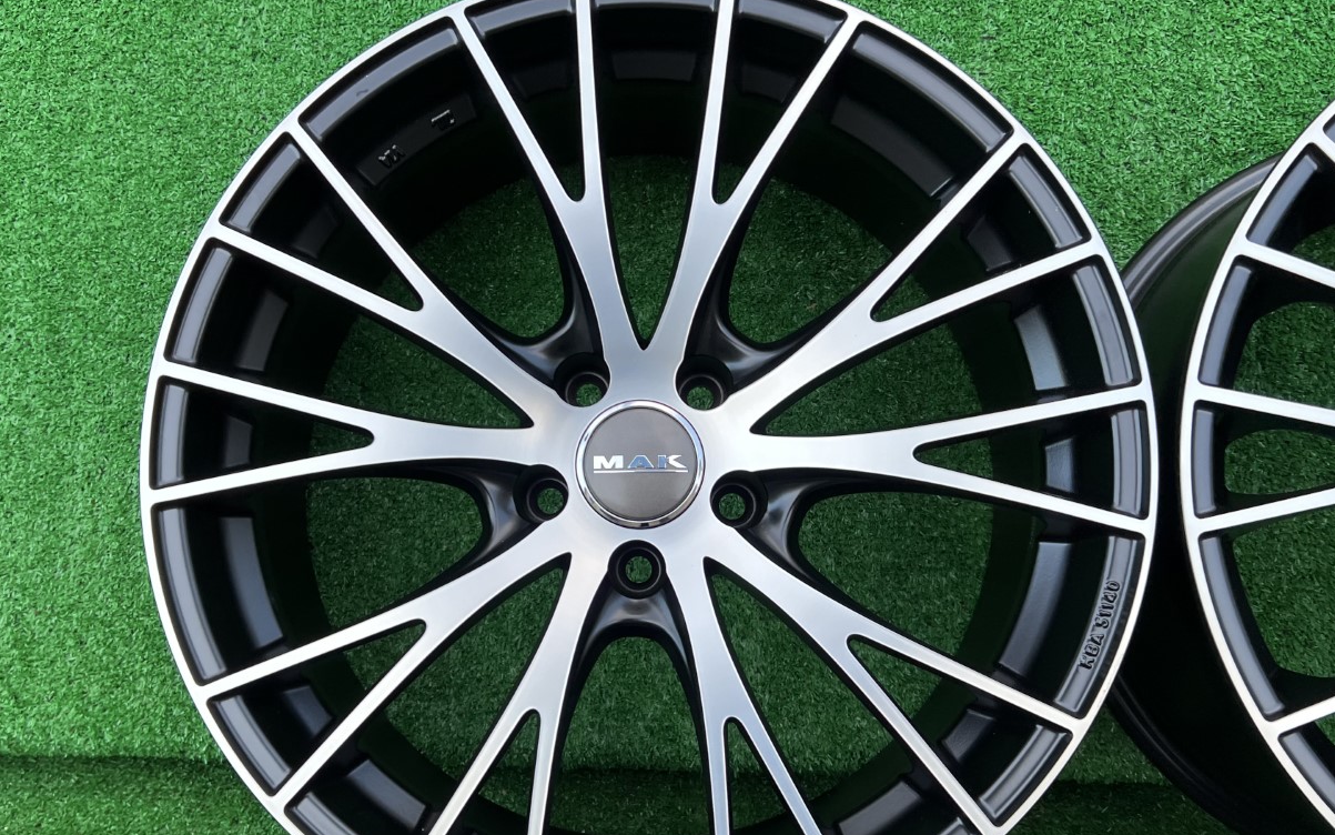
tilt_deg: -31.2
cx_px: 603
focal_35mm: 33
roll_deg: +0.9
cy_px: 489
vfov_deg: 38.2
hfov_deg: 58.0
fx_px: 1201
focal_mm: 5.7
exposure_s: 1/121
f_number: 1.5
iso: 64
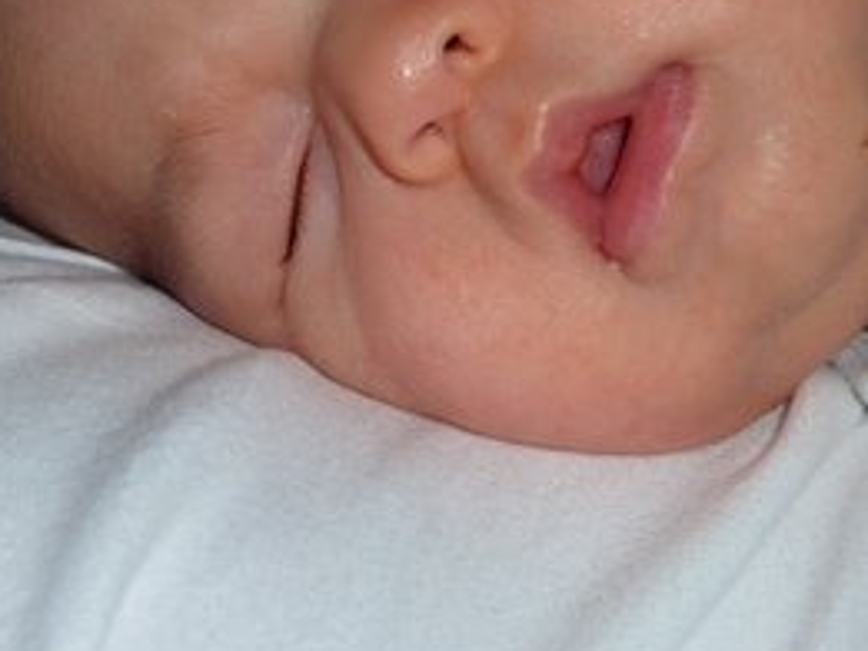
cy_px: 73
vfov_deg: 14.5
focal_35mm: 101
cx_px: 469
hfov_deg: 19.4
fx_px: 2534
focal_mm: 9.1
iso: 100
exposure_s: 1/30
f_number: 3.9
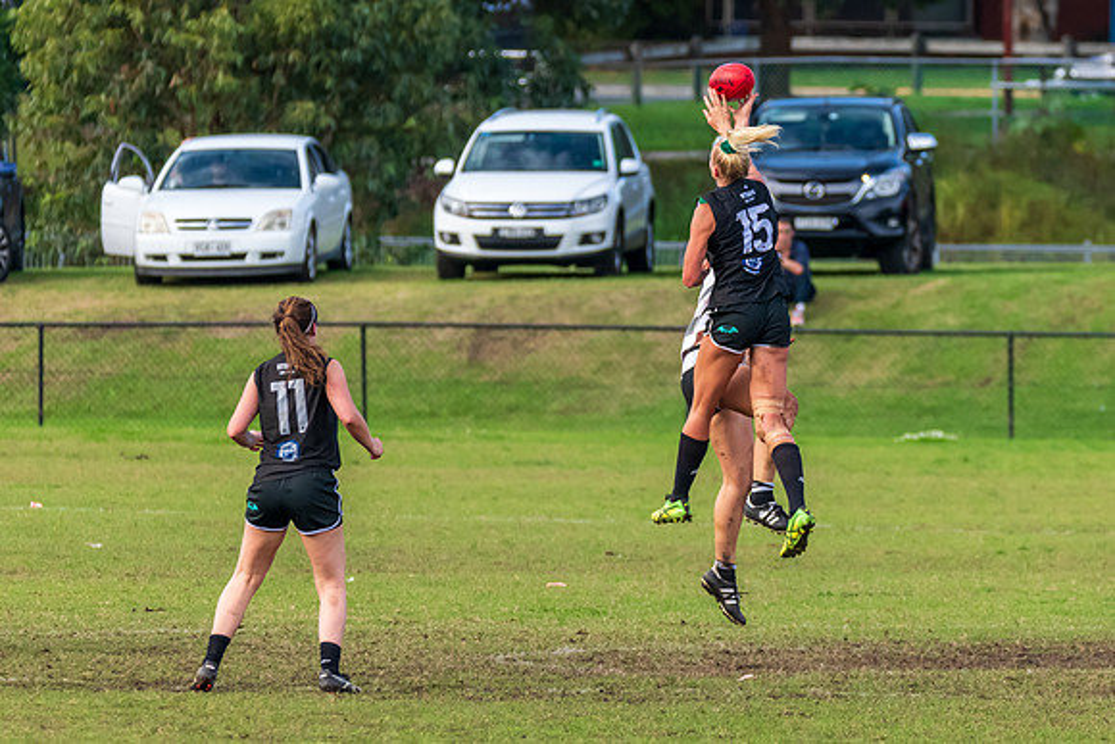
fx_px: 15476
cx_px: 795
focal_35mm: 500
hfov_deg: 4.1
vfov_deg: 2.8
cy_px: 253
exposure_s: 1/1250
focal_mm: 280
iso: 1600
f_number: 5.6
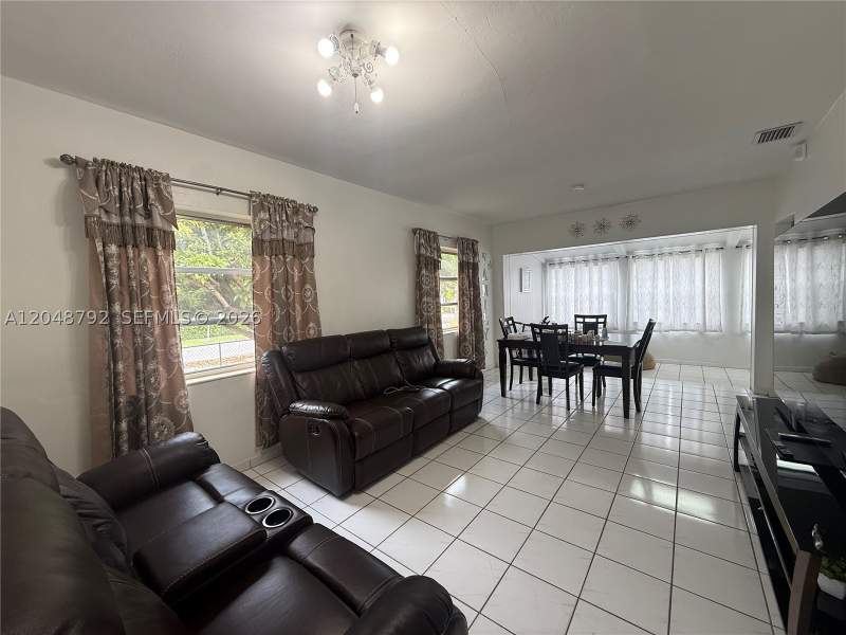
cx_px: 423
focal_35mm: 14
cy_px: 318
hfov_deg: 102.1
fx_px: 342
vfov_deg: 85.7
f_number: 2.2
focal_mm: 2.22
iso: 125
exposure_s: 1/120
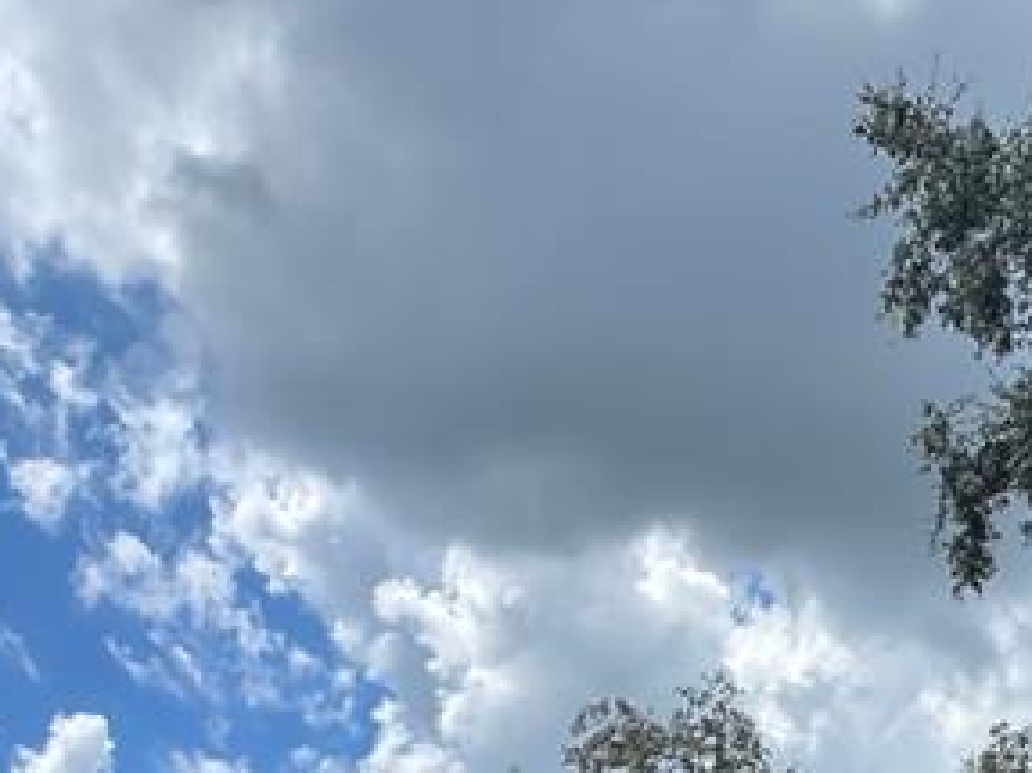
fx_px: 1490
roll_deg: -1.6
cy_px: 1233
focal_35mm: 50
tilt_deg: -2.4
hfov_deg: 38.1
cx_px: 586
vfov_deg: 22.5
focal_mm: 2.22
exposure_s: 1/1637
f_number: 2.2
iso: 50
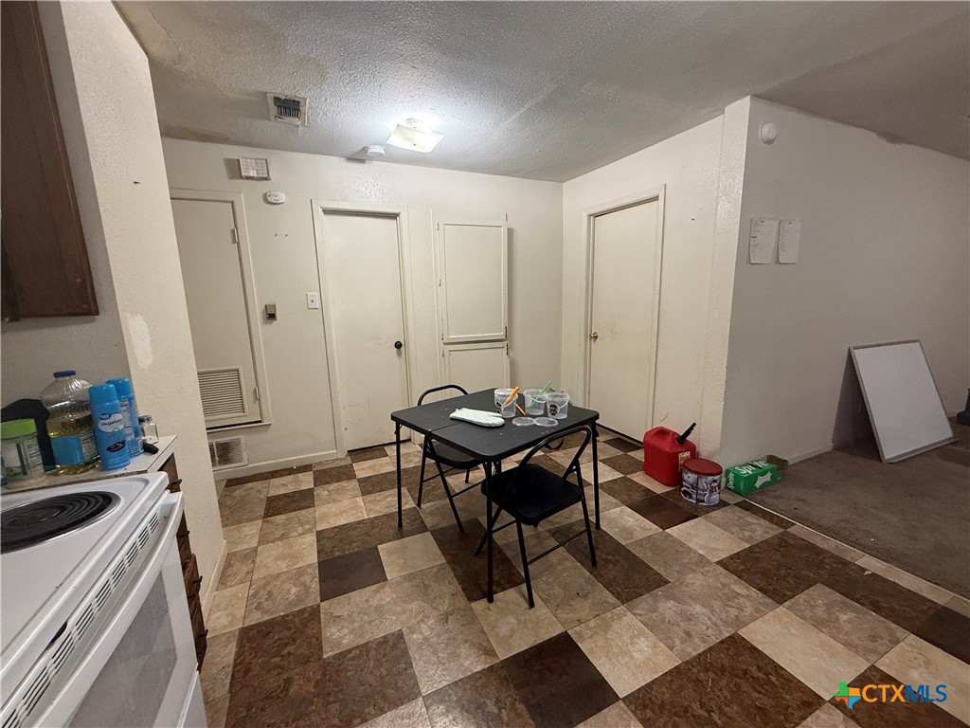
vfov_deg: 85.7
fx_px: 392
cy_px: 364
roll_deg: +1.6
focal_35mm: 14
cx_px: 485
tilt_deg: -9.3
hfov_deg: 102.1
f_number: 2.2
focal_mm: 2.22
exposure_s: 1/60
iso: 400
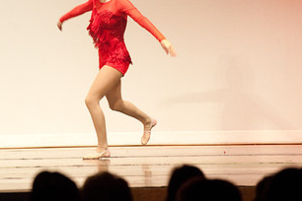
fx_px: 3179
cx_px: 55
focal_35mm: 379
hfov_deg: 5.4
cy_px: 25
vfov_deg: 3.6
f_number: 4
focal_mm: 200
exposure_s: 1/200
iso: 3200
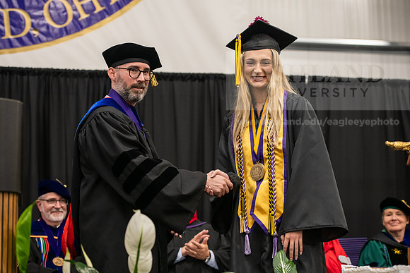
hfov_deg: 26.0
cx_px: 205
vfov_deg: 17.5
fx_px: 888
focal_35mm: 78
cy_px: 136
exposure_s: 1/200
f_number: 3.5
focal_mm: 78
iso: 2500
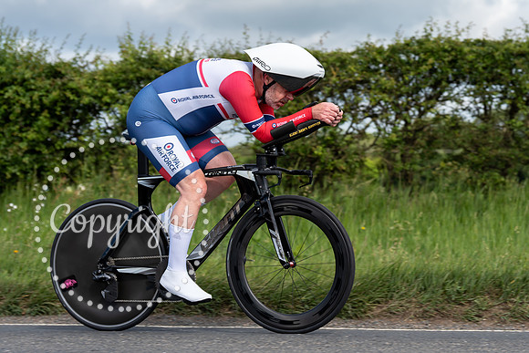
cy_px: 132
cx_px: 349
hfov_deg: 20.8
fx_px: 1437
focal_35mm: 98
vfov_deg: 14.0
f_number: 3.5
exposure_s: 1/1000
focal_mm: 74
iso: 125
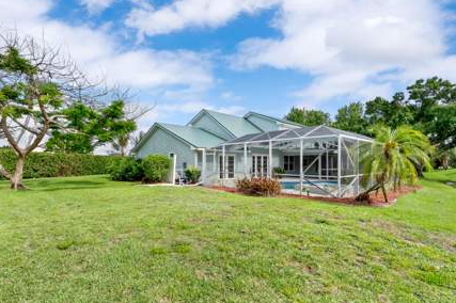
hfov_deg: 90.0
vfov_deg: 67.2
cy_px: 164
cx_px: 218
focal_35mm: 18
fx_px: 228
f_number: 8
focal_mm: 16
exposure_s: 1/800
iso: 640
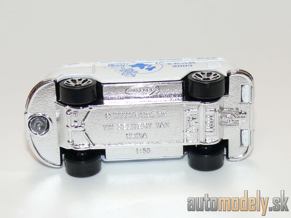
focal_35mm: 103
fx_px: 866
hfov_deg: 19.1
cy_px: 109
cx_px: 146
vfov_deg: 14.4
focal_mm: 13.5
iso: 100
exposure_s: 1/30
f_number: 4
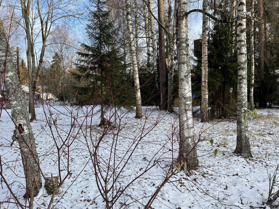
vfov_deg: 53.1
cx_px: 140
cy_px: 104
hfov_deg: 67.3
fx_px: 210
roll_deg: +2.2
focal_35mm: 26
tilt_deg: +0.5
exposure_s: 1/740
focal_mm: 5.1
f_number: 1.6
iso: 32
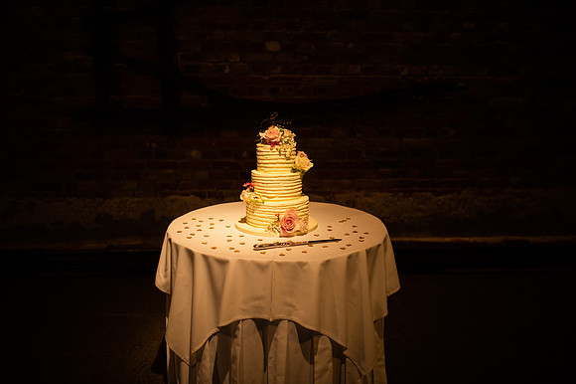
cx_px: 288
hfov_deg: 54.5
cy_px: 192
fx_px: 560
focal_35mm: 35
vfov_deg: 37.8
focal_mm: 35
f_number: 1.4
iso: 100
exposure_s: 1/80
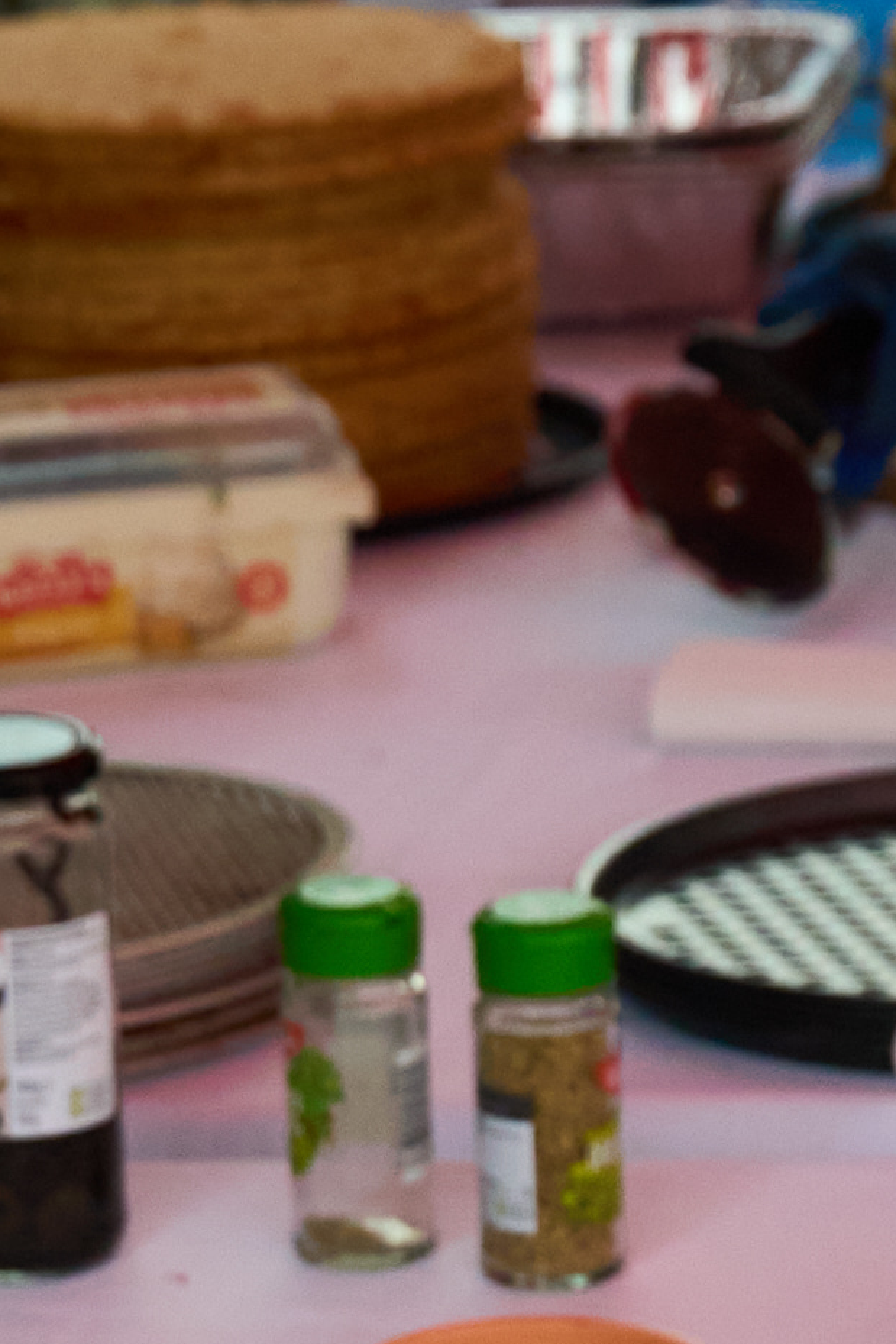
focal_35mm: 229
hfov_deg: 6.0
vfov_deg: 8.8
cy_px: 2003
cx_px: 624
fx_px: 8545
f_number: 4.5
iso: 1000
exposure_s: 1/400
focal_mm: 36
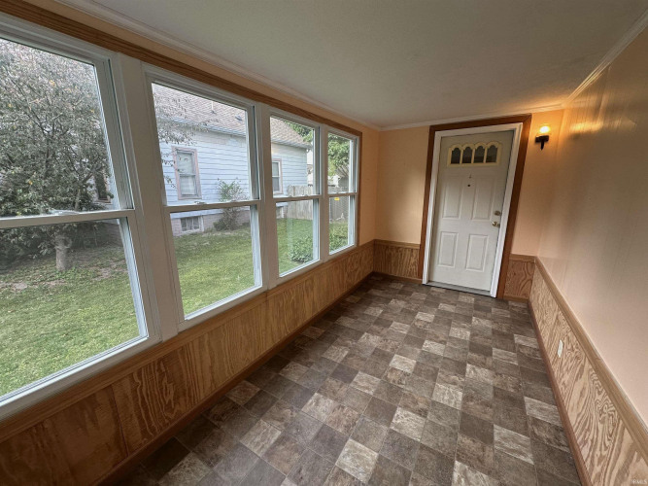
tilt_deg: -12.6
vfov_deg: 85.7
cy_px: 243
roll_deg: +0.3
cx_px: 324
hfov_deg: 102.1
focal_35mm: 14
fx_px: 262
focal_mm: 2.22
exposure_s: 1/120
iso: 100
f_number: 2.2
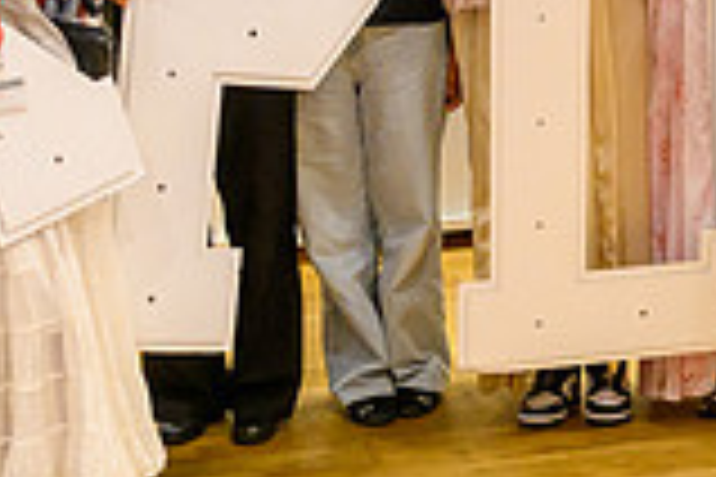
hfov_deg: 15.2
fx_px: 2585
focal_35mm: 130
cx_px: 865
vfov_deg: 10.3
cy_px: -146
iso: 4000
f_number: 2.8
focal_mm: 35
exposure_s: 1/500
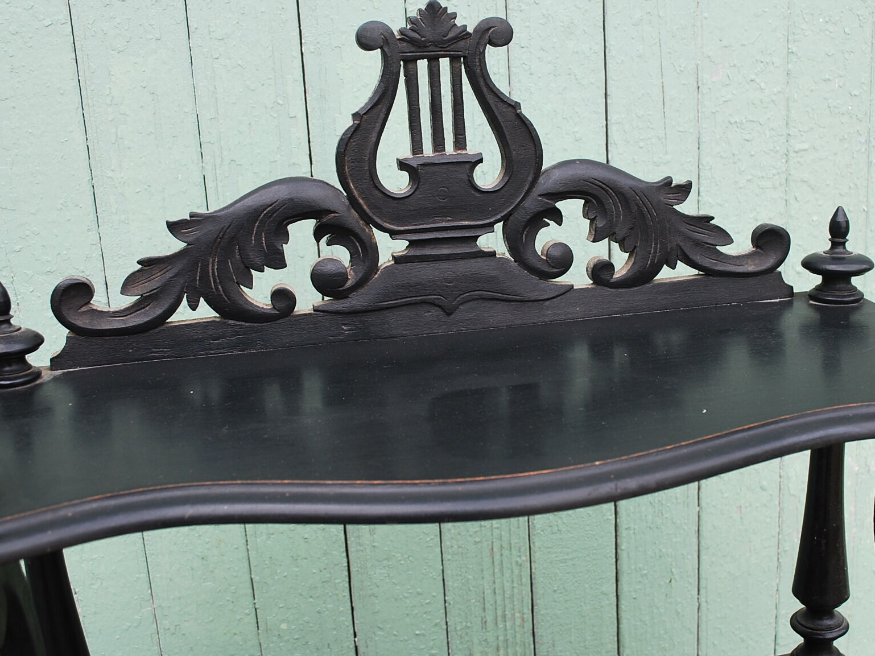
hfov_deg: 46.6
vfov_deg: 35.9
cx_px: 506
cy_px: 326
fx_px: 1011
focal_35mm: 40
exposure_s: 1/125
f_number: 5.6
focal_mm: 22
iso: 160
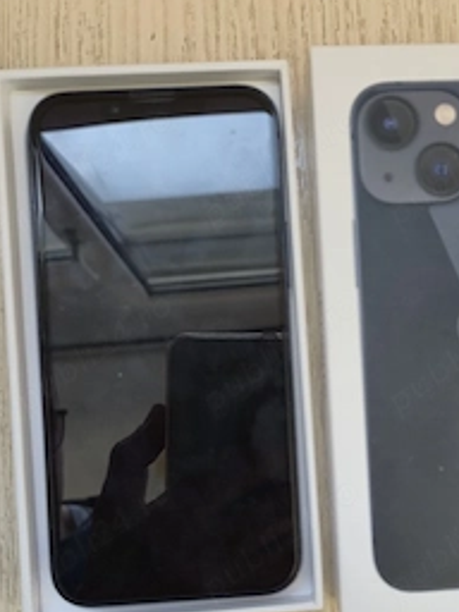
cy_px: 382
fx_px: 636
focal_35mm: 36
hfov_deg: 38.9
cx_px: 328
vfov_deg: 50.8
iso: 64
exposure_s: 1/50
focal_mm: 5.4
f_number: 1.8
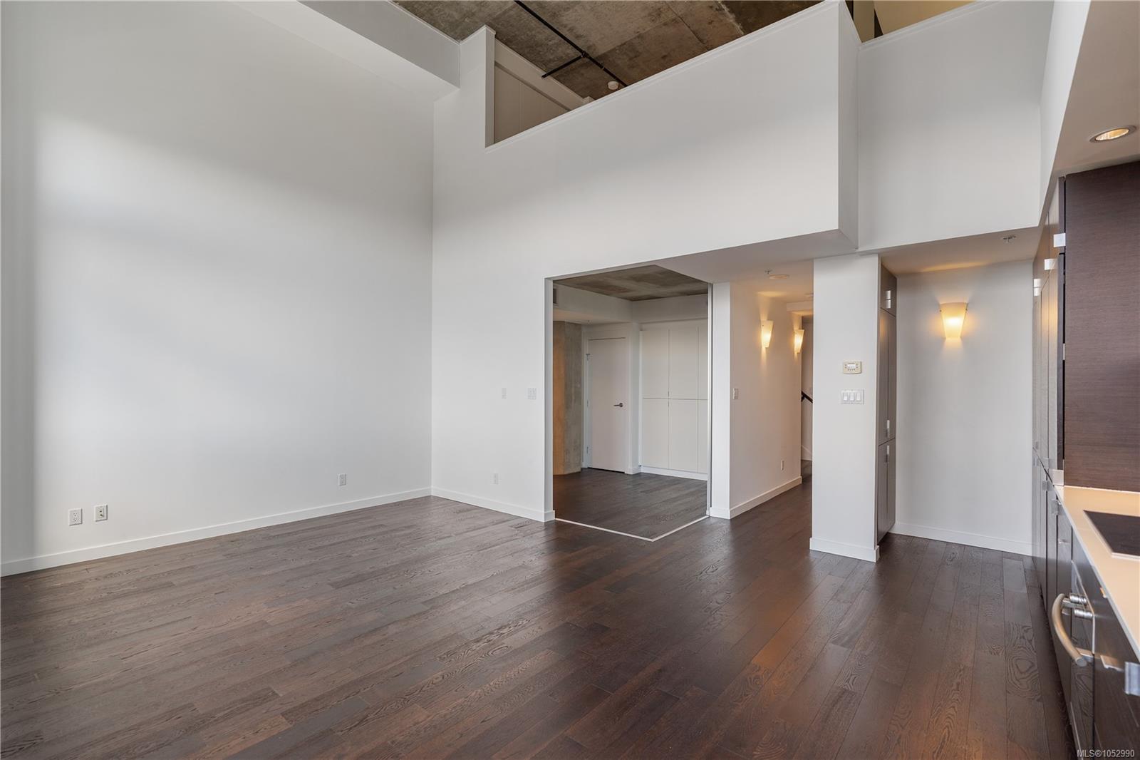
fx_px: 507
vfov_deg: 73.7
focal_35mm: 16
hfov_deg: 96.7
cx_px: 570
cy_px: 380
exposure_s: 1/40
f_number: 4
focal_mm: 16
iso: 250
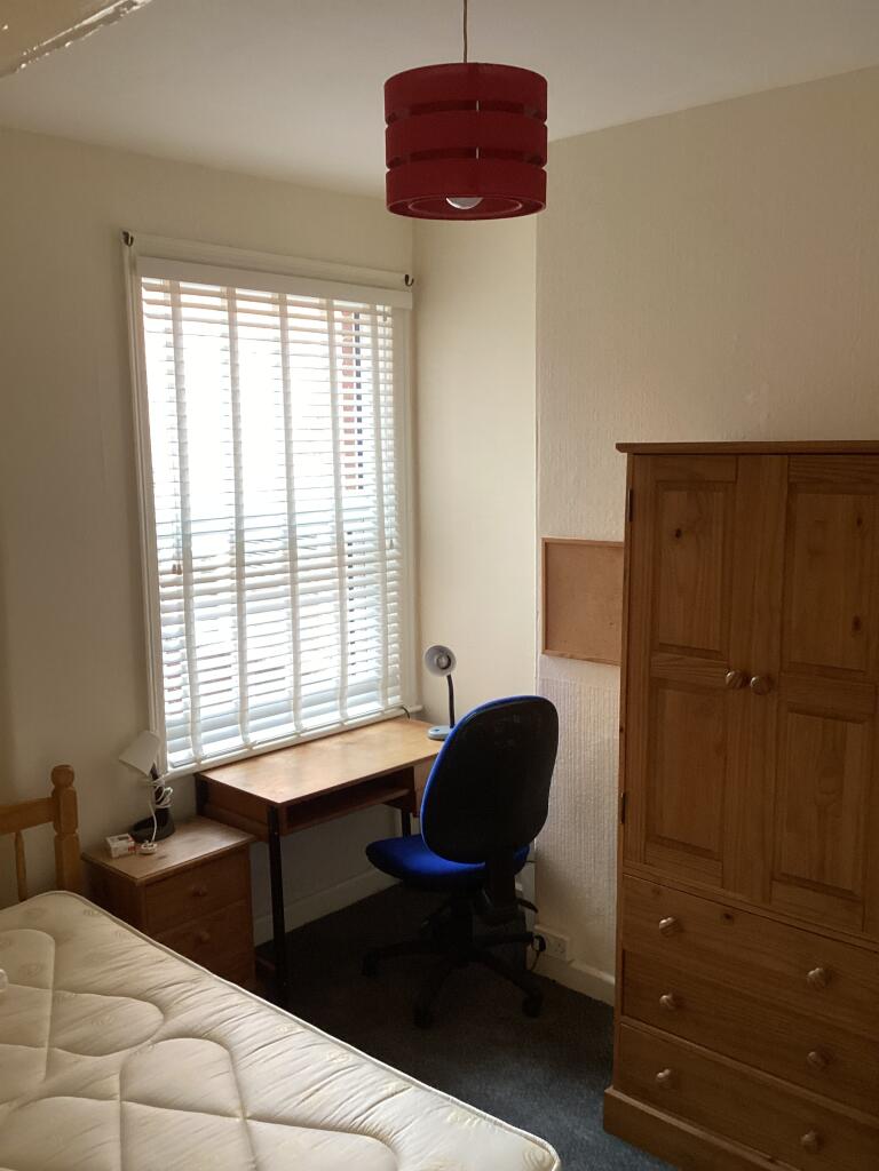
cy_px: 586
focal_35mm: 31
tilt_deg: -10.6
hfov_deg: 45.4
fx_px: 1050
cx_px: 440
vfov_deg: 58.4
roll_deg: +0.5
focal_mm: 3.3
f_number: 2.4
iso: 100
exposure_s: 1/50
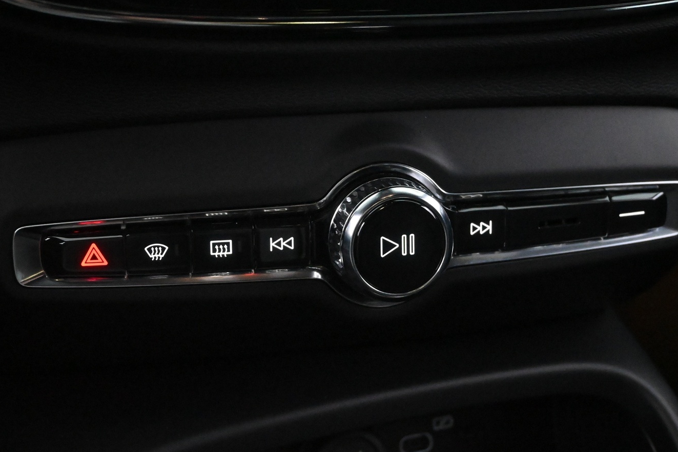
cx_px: 338
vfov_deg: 22.4
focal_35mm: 61
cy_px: 239
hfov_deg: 33.1
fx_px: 1141
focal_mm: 33
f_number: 5
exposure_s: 1/50
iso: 11400
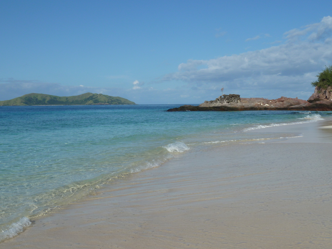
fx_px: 422
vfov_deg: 32.9
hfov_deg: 42.9
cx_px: 166
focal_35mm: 44
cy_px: 124
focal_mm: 7.3
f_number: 5.6
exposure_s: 1/500
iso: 80
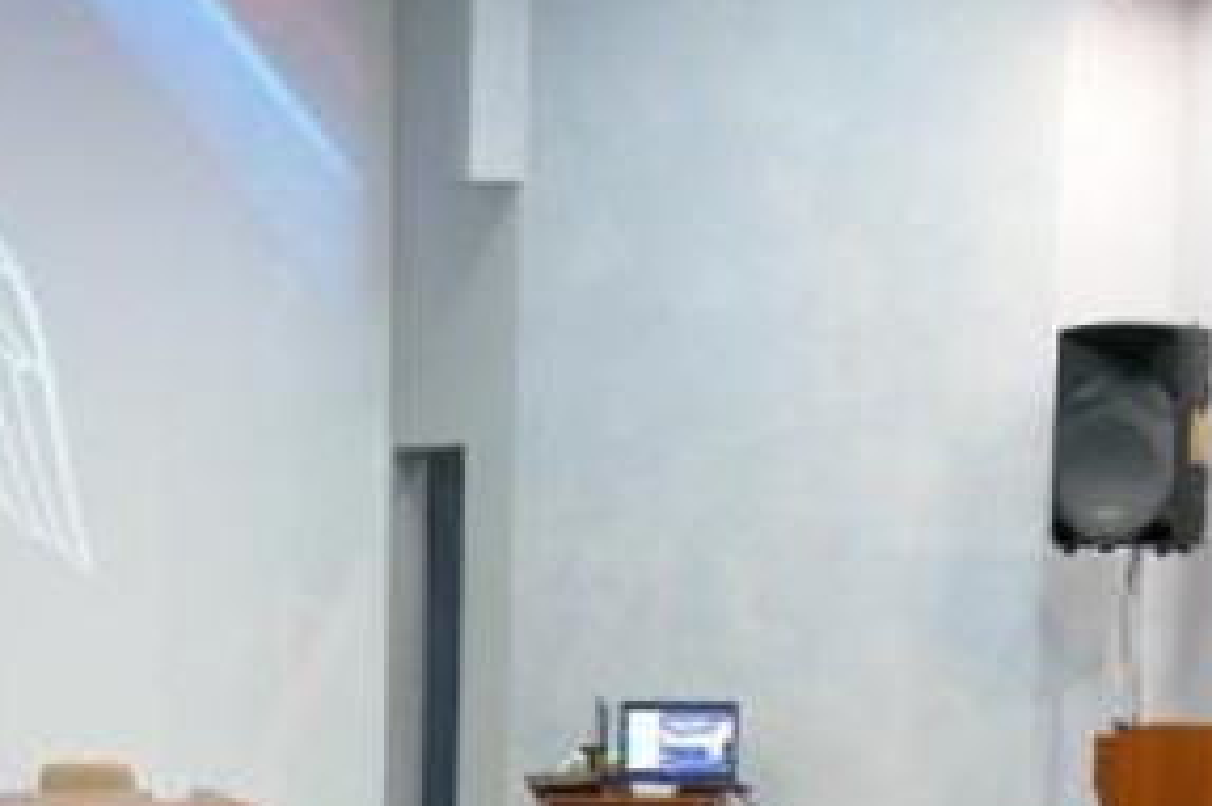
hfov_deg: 25.9
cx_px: 152
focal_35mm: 76
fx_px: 2557
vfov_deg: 17.2
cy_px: 941
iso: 1600
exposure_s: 1/30
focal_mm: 10.6
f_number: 3
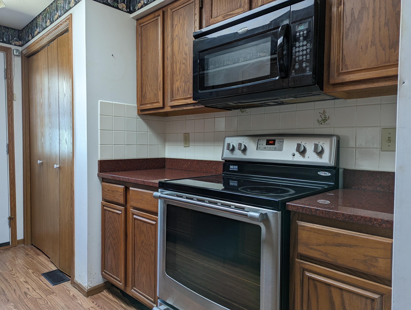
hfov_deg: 71.5
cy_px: 155
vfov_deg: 56.9
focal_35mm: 24
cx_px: 206
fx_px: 285
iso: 51
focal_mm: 6.81
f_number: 1.85
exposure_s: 1/23.8
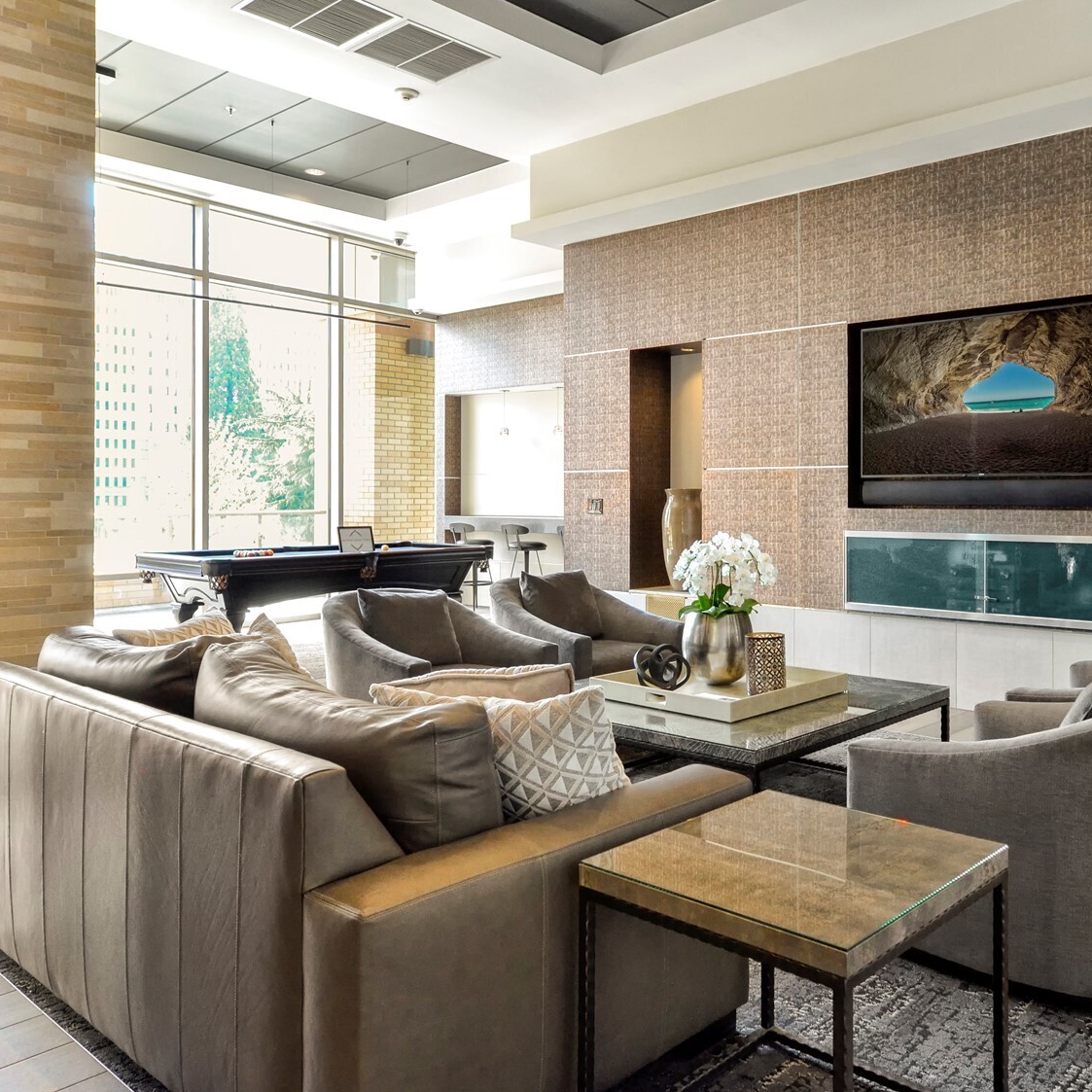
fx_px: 964
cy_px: 545
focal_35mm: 27
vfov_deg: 59.1
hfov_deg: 57.7
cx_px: 730
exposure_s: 1/60
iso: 800
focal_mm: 14
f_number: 5.6
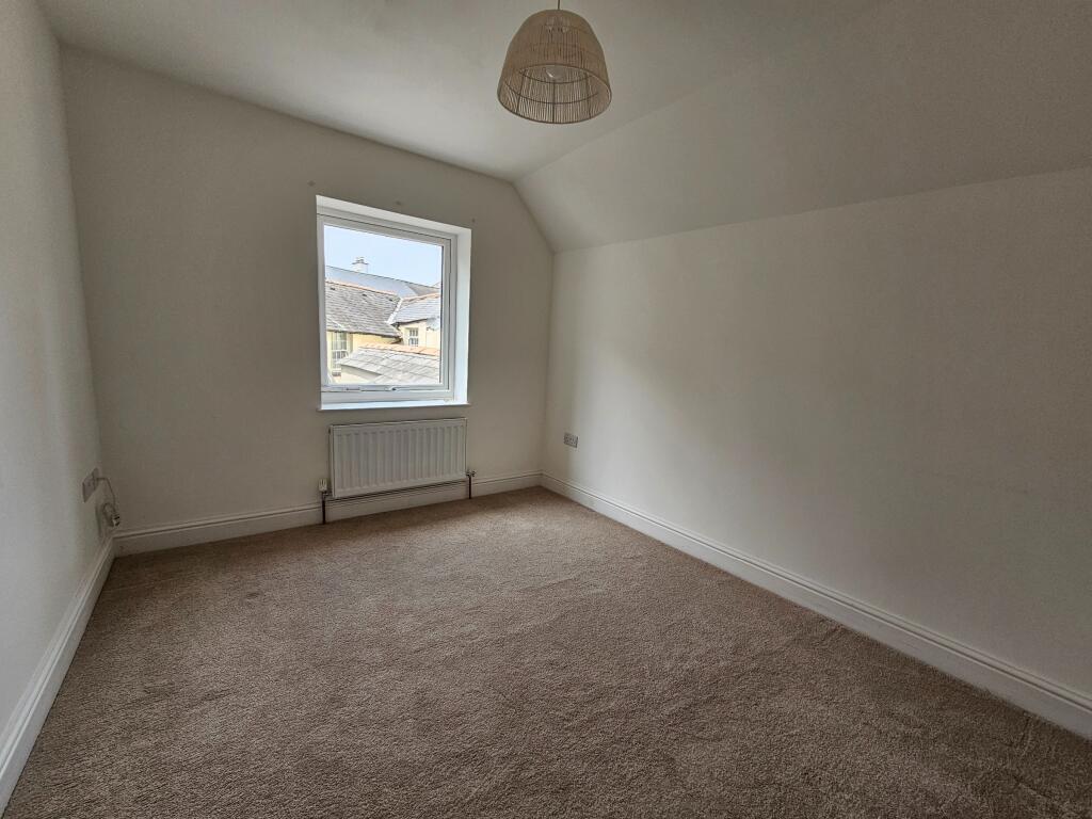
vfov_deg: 89.9
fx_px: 410
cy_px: 410
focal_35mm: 13
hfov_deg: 106.2
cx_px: 546
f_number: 2.2
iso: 80
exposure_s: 1/221
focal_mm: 2.2
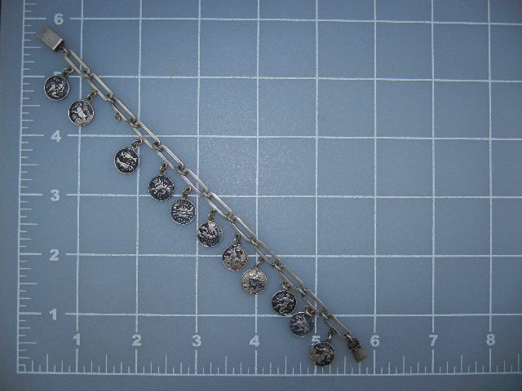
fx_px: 513
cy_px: 196
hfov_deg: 54.0
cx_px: 261
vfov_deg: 41.8
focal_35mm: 34
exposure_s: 1/30
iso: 201
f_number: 3.6
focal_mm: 6.2
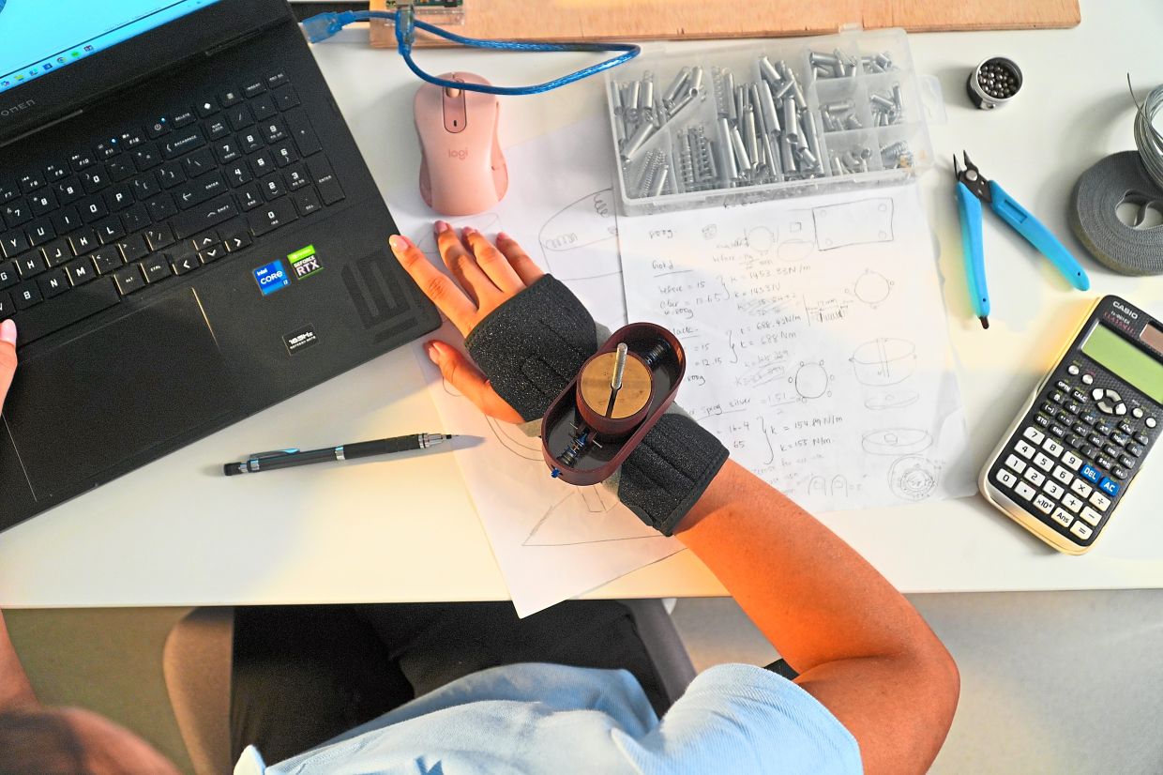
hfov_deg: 67.4
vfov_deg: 47.9
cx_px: 582
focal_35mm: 27
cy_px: 388
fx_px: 872
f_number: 4
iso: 500
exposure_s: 1/100
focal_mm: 18
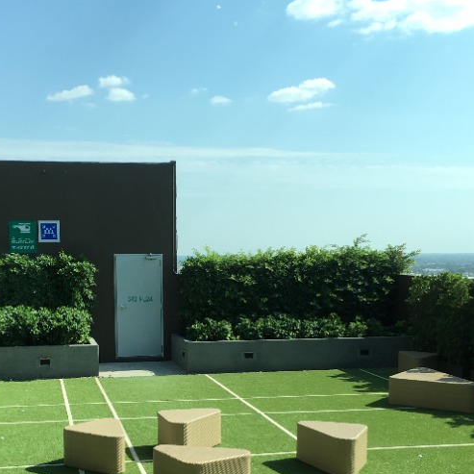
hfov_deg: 32.7
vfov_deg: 32.0
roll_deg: +0.3
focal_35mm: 52
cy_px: 372
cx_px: 183
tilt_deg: -7.5
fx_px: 806
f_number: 2.2
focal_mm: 4.15
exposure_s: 1/777
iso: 25
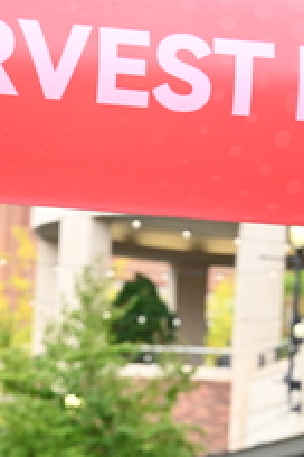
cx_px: 249
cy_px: 573
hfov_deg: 6.2
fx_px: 2799
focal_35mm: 221
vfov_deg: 9.2
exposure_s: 1/1600
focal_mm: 82
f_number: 2.8
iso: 1000
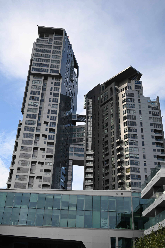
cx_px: 82
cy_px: 124
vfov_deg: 51.9
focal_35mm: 37
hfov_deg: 35.9
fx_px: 254
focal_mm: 37
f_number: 4
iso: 400
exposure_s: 1/2500
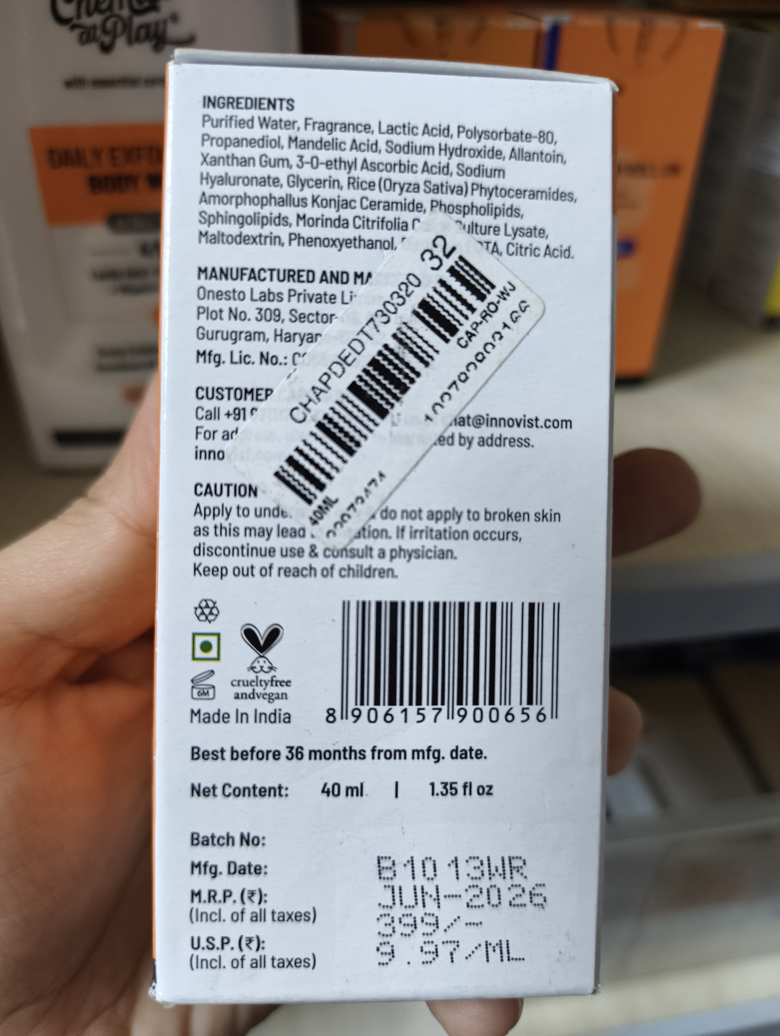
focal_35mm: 24
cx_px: 390
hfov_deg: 56.9
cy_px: 518
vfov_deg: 71.5
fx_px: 719
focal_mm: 5.56
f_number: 1.87
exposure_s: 1/50
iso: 949
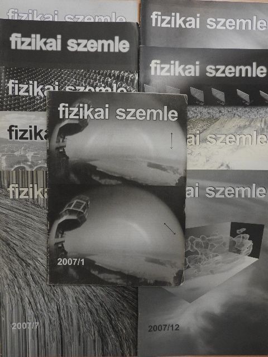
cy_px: 178
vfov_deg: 60.0
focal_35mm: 30
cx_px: 134
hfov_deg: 46.8
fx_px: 310
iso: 400
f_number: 3.5
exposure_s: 1/25
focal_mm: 5.4
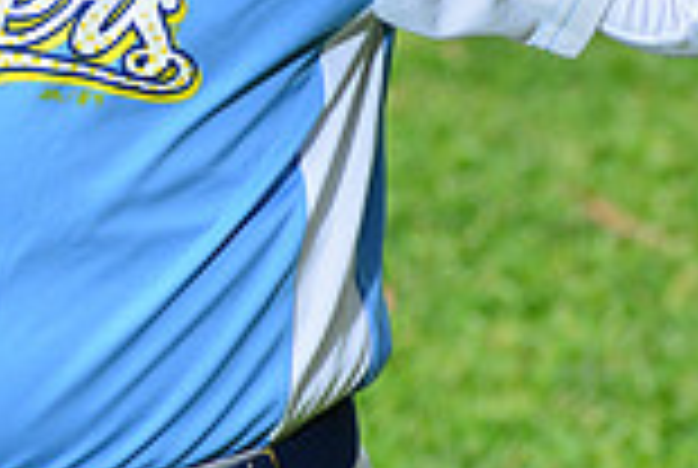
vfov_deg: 2.5
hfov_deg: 3.8
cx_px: 171
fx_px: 10509
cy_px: -367
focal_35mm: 541
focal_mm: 145
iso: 200
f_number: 10
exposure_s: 1/200
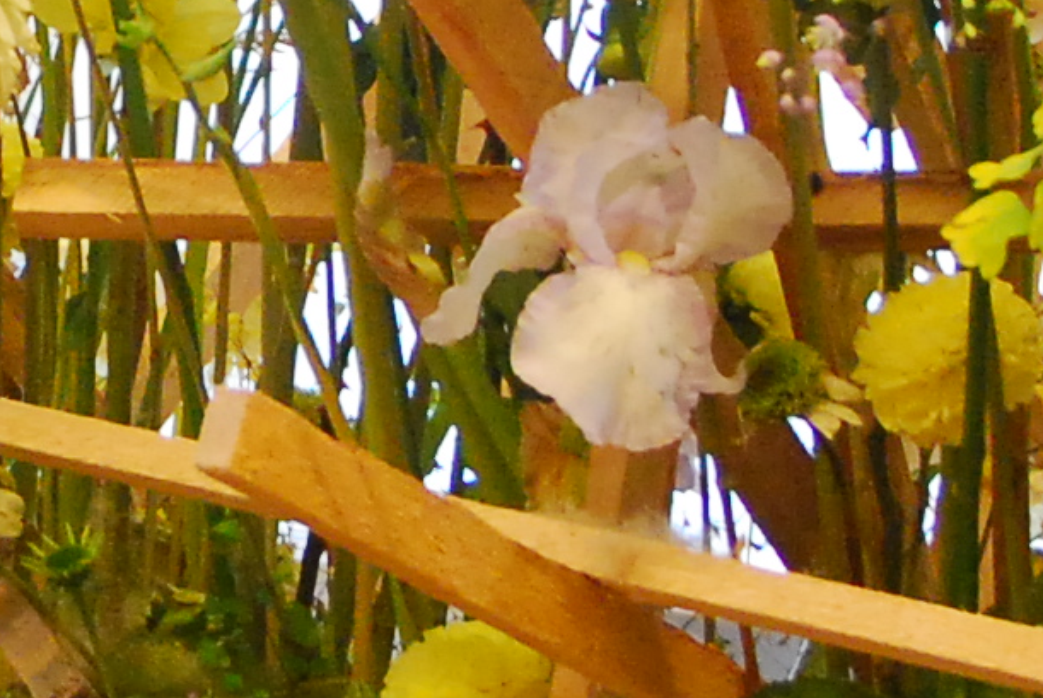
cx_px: -44
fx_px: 7165
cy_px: 73
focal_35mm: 247
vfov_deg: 5.6
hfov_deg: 8.3
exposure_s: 1/30
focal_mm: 26
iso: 1100
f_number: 4
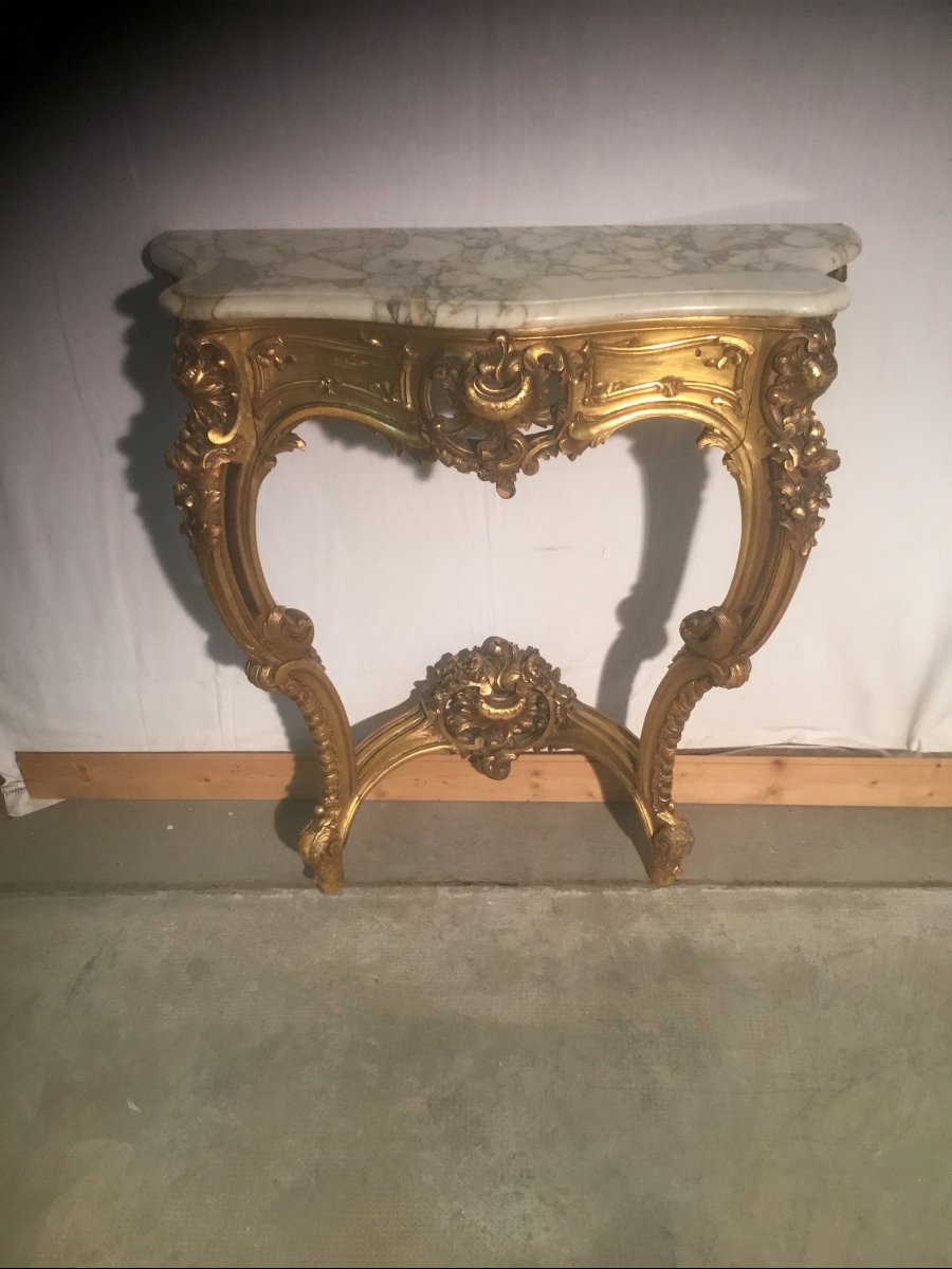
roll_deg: +0.5
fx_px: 1137
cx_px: 476
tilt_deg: -36.0
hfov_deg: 45.4
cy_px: 634
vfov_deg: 58.4
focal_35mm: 31
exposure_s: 1/33
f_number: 2.4
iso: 125
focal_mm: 3.3
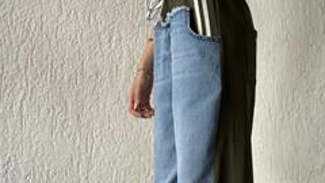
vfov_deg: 12.9
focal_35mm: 93
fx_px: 801
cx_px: 199
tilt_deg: +1.2
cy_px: 182
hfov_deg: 22.9
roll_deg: -0.6
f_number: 1.78
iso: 100
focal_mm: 6.86
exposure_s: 1/121
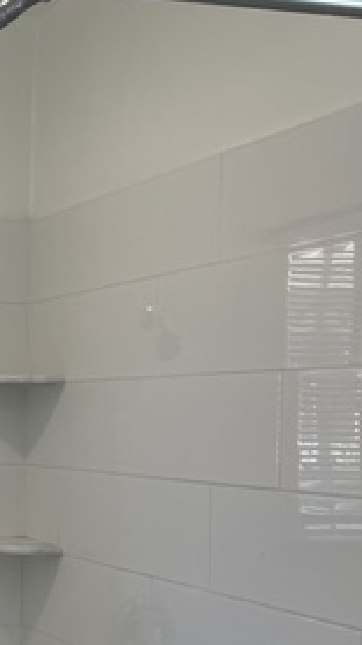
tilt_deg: -0.1
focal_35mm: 68
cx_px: -158
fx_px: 1163
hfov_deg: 16.4
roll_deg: -0.3
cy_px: 454
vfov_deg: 30.7
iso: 32
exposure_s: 1/120
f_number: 1.6
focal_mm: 4.2
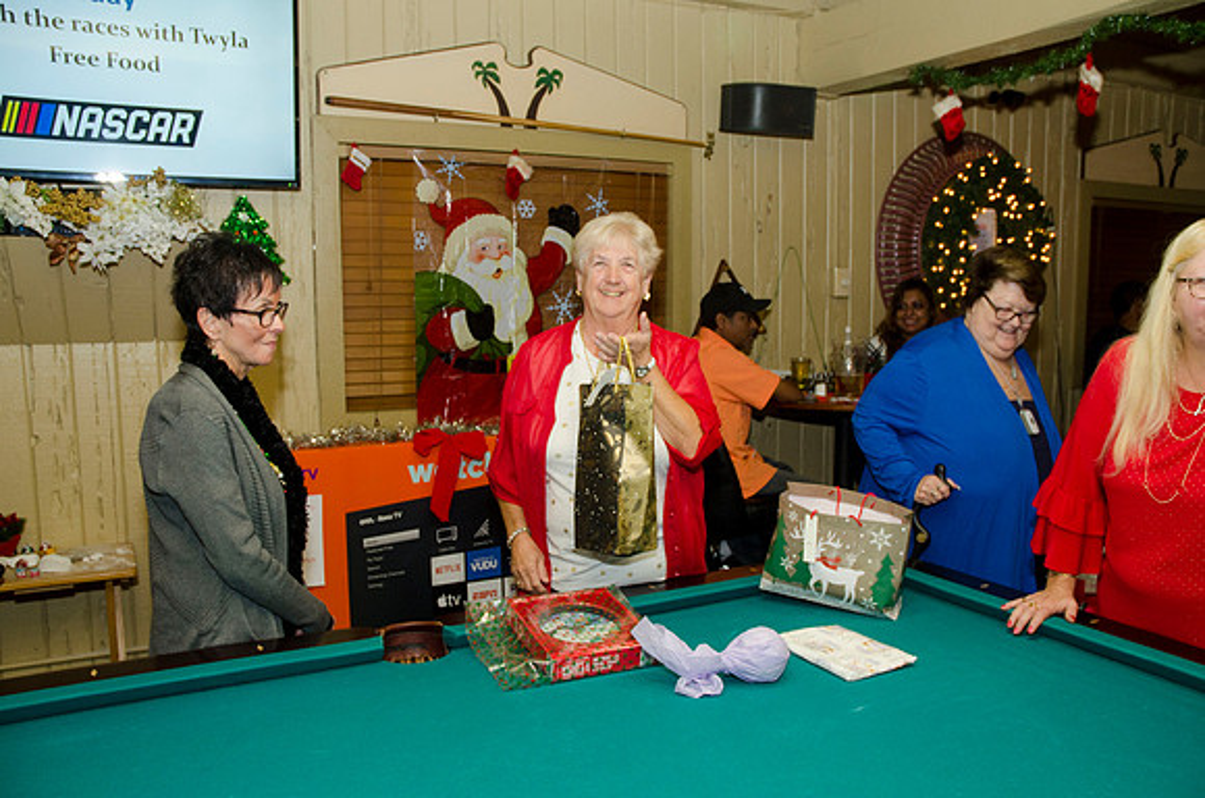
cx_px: 602
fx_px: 902
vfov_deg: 47.7
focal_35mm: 27
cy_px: 399
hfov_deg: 67.5
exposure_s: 1/60
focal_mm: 18
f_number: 5.6
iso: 400
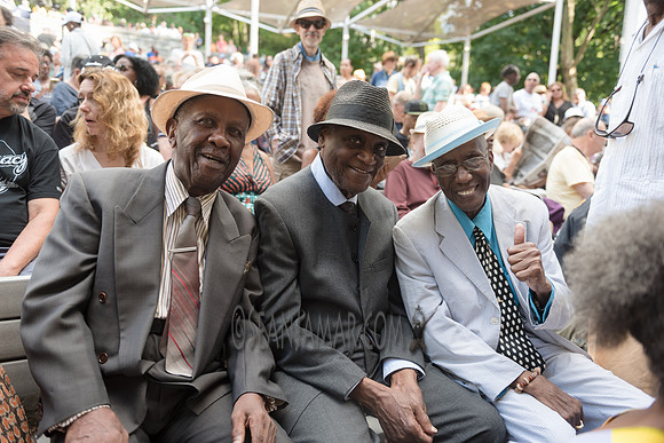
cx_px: 332
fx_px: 517
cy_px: 222
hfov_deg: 65.5
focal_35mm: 28
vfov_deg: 46.4
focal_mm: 28
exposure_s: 1/200
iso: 250
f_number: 2.8
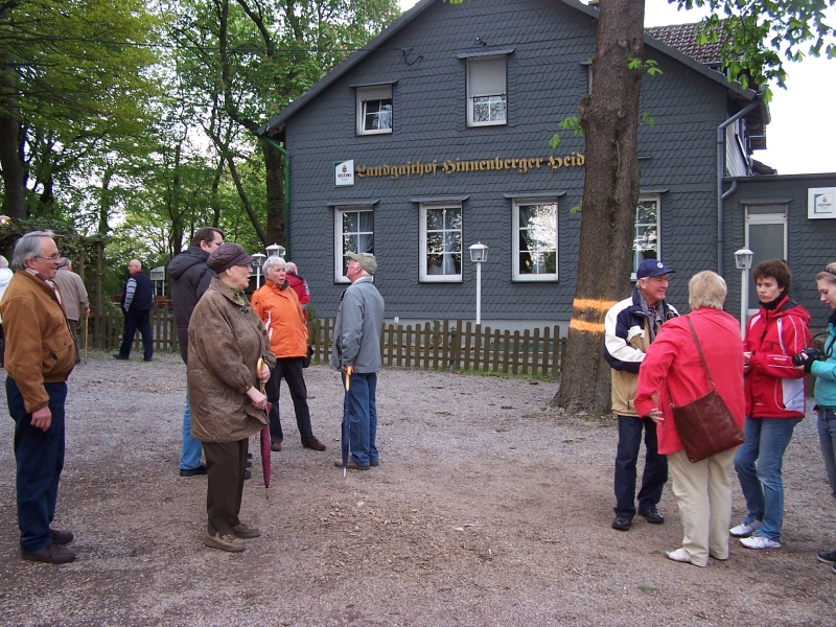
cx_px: 418
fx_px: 918
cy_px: 314
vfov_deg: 37.7
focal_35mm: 38
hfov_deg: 49.0
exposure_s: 1/125
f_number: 2.8
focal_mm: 6.3
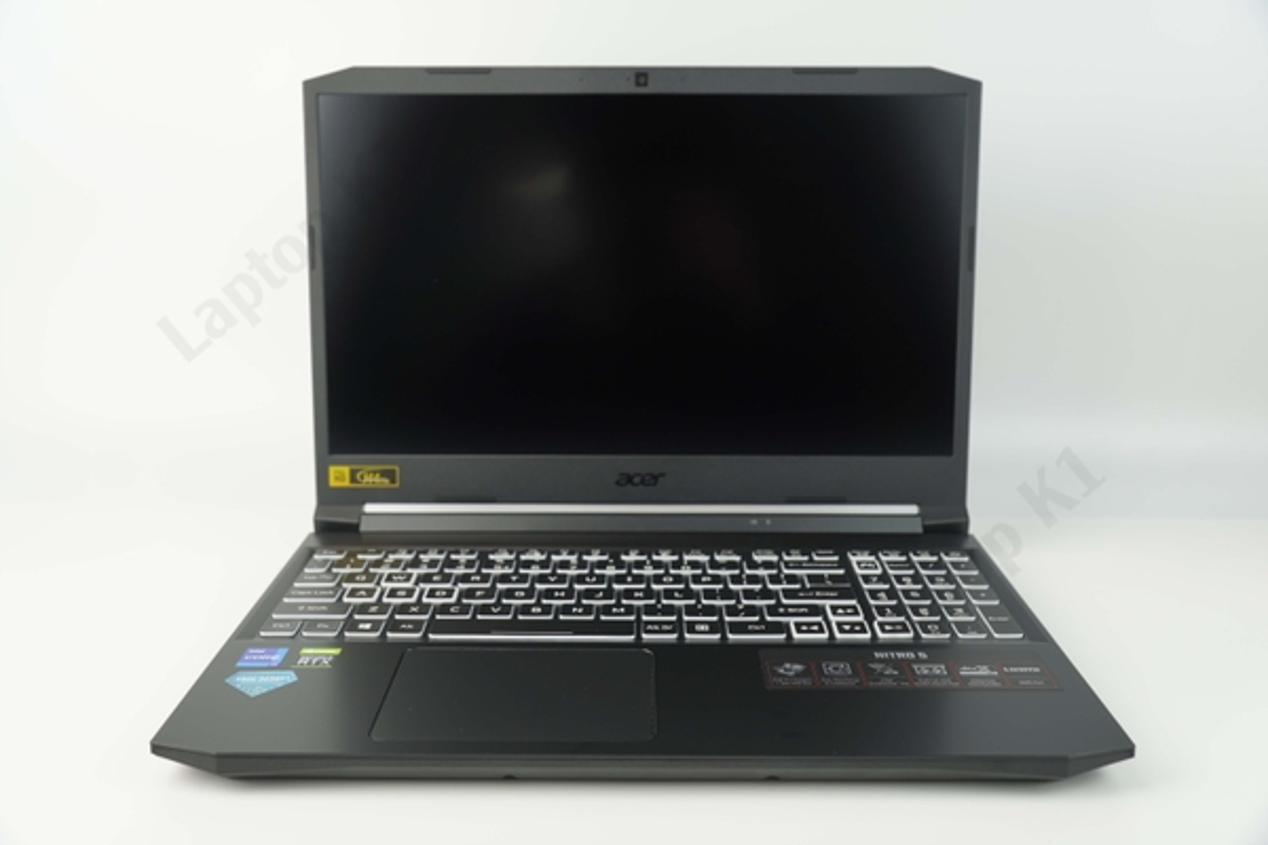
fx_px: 1268
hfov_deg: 53.1
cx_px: 634
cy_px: 422
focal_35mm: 36
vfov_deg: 36.9
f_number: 4.5
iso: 100
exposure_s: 1/30
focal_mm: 24
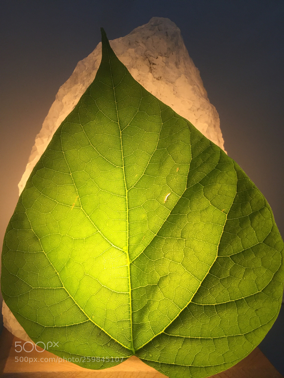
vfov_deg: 61.7
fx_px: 317
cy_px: 189
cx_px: 142
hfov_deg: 48.2
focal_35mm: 29
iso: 64
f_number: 2.2
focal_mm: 4.15
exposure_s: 1/33
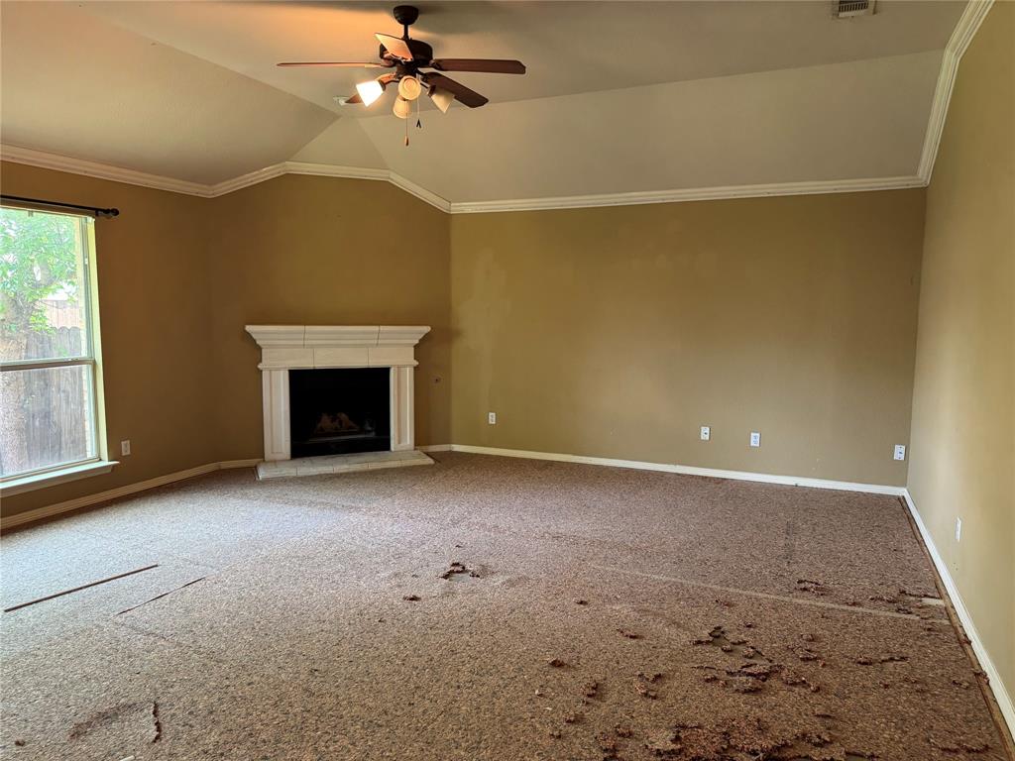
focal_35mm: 24
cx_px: 508
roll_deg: -2.0
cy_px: 380
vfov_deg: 56.8
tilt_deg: -7.8
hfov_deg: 71.6
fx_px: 704
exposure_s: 1/60
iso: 320
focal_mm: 6.76
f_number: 1.78
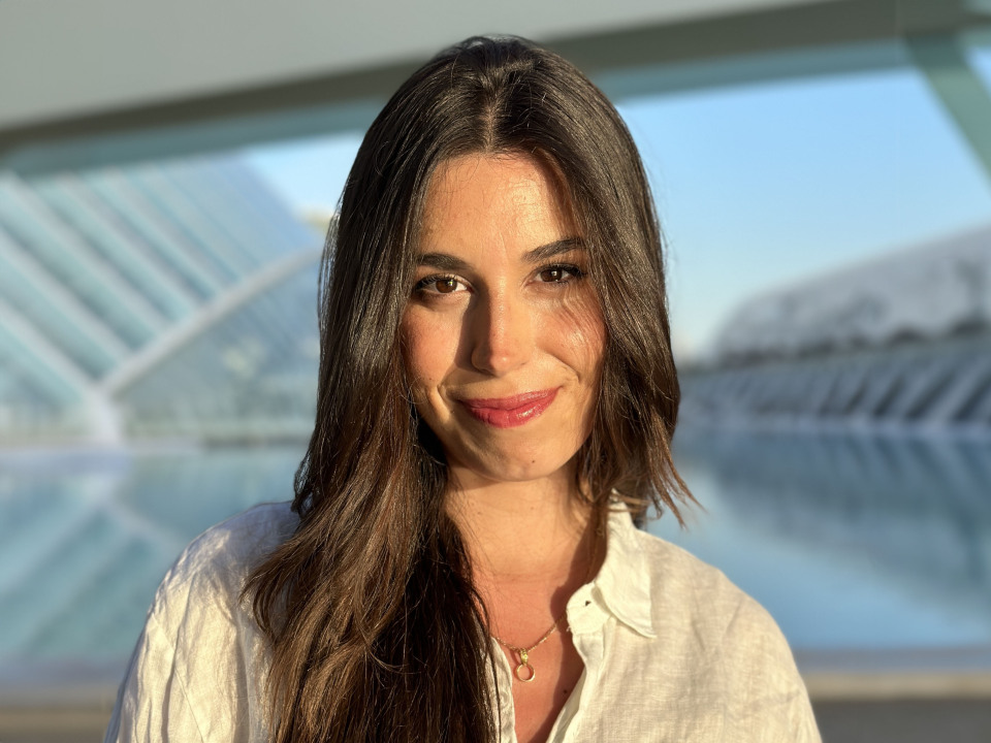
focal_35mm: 48
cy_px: 372
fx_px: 1374
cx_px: 496
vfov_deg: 30.3
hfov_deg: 39.7
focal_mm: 6.86
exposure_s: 1/1916
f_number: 1.78
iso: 80
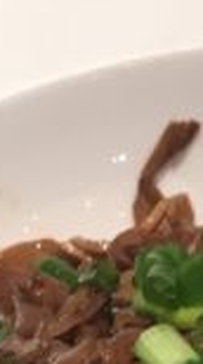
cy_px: 593
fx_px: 1386
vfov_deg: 13.8
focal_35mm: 144
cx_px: 169
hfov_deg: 8.4
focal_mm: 4.15
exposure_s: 1/33
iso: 32
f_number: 2.2
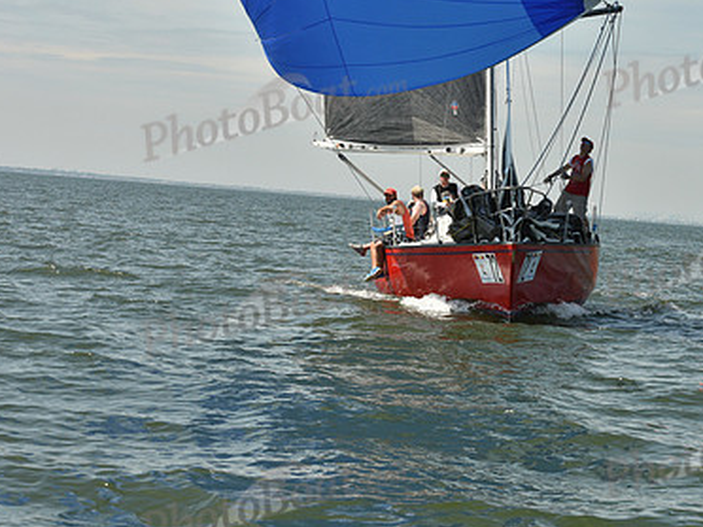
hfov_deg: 18.6
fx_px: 2132
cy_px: 184
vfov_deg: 14.1
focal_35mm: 105
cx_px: 506
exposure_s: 1/1000
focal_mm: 70
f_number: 10
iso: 320
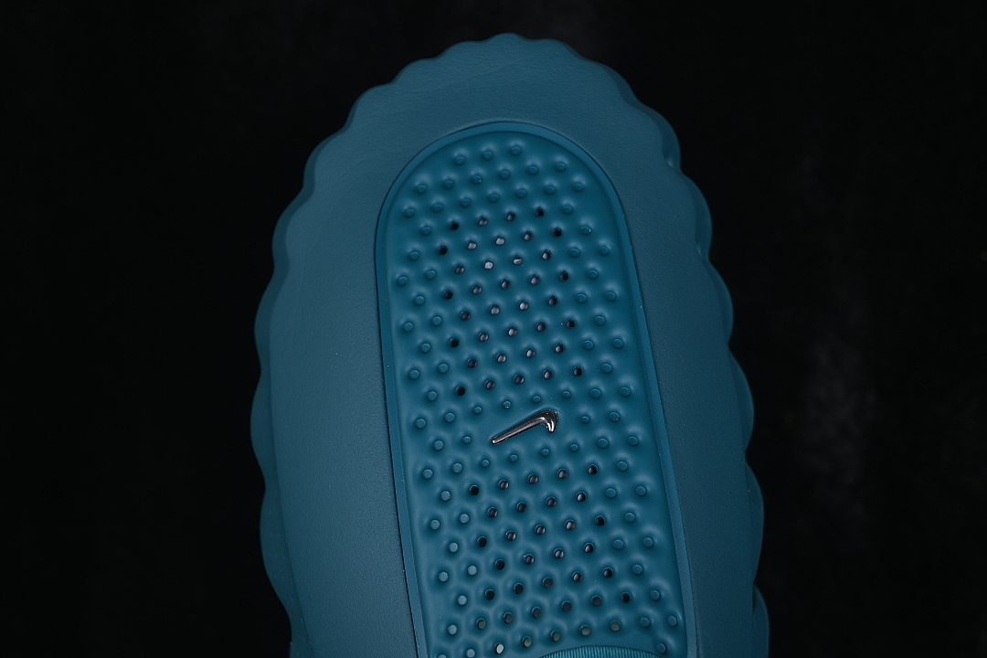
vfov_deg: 18.2
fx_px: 2056
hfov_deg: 27.0
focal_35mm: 75
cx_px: 494
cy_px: 329
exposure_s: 1/80
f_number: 7.1
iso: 160
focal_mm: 50
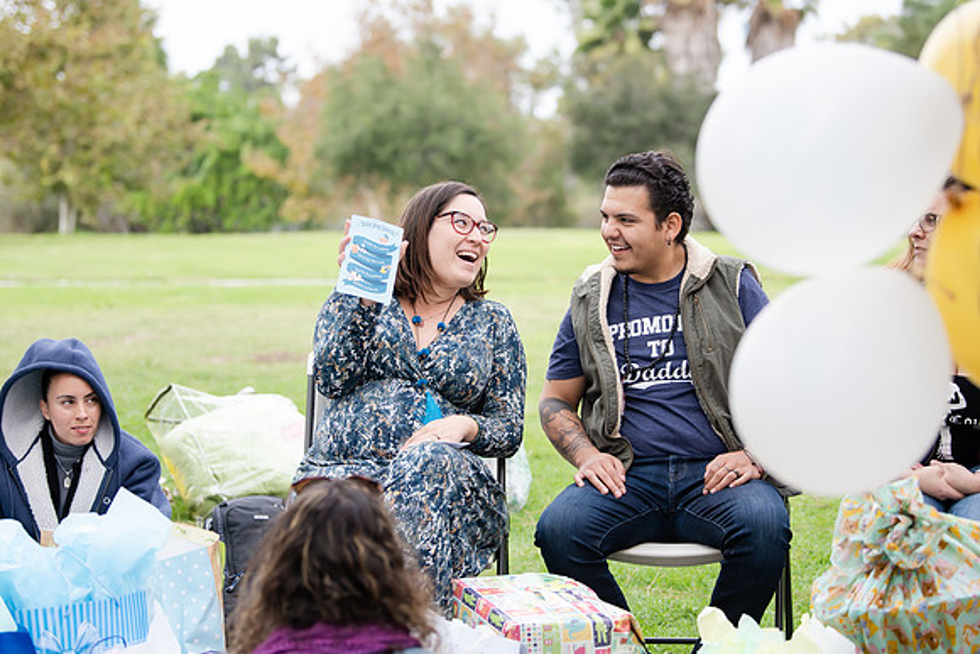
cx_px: 465
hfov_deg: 22.7
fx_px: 2443
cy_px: 299
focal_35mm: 90
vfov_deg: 15.2
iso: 200
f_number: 2.8
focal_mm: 70
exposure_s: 1/500
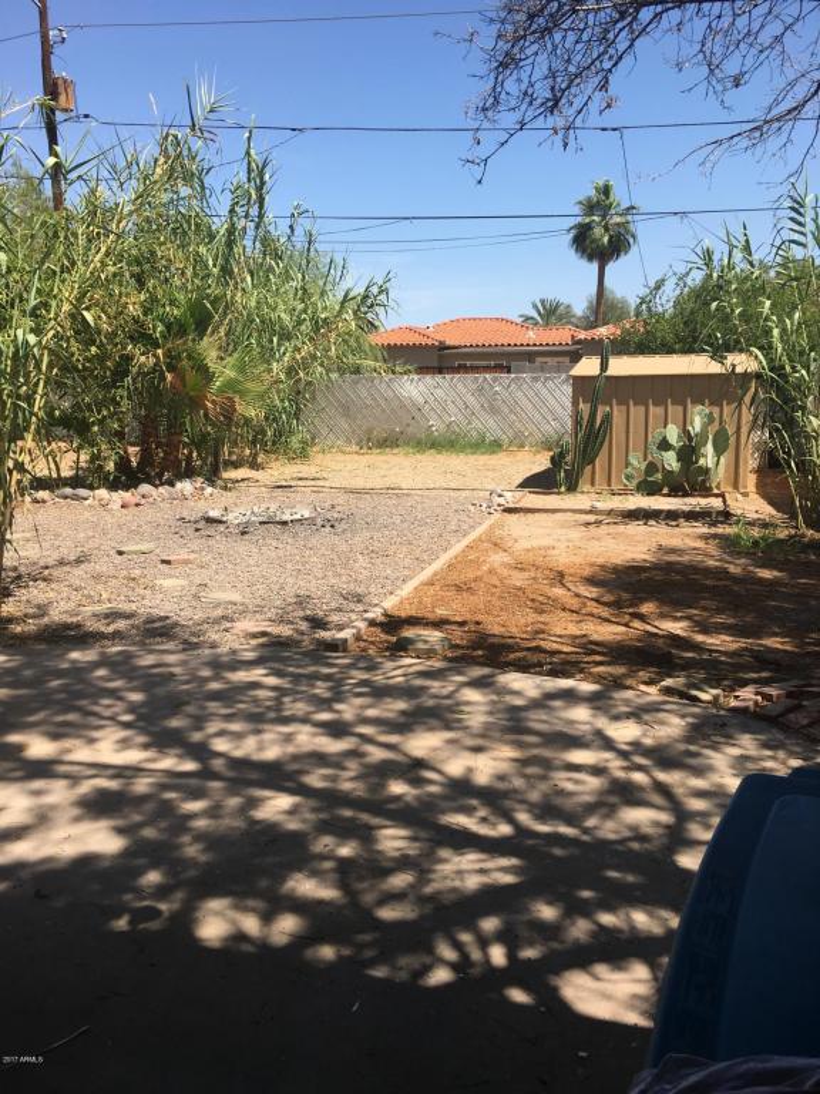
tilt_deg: -9.2
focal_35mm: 29
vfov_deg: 61.7
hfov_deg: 48.2
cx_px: 410
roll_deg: +0.2
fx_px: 916
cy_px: 547
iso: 25
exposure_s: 1/1131
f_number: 2.2
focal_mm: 4.15
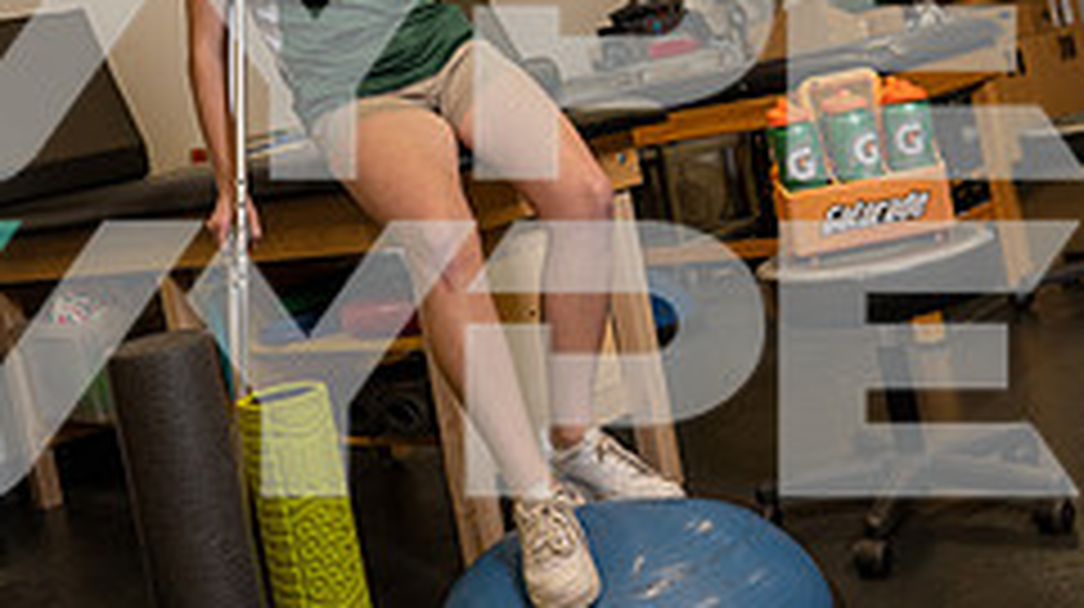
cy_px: 45
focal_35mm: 47
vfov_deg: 24.5
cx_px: 423
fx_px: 1350
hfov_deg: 43.5
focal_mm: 24
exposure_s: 1/250
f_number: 3.5
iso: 400
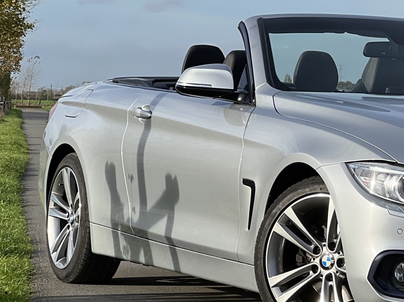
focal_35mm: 185
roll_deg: -1.6
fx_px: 2158
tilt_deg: -0.6
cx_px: 421
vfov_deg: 8.0
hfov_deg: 10.6
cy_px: 176
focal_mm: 9
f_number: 2.8
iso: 32
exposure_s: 1/558
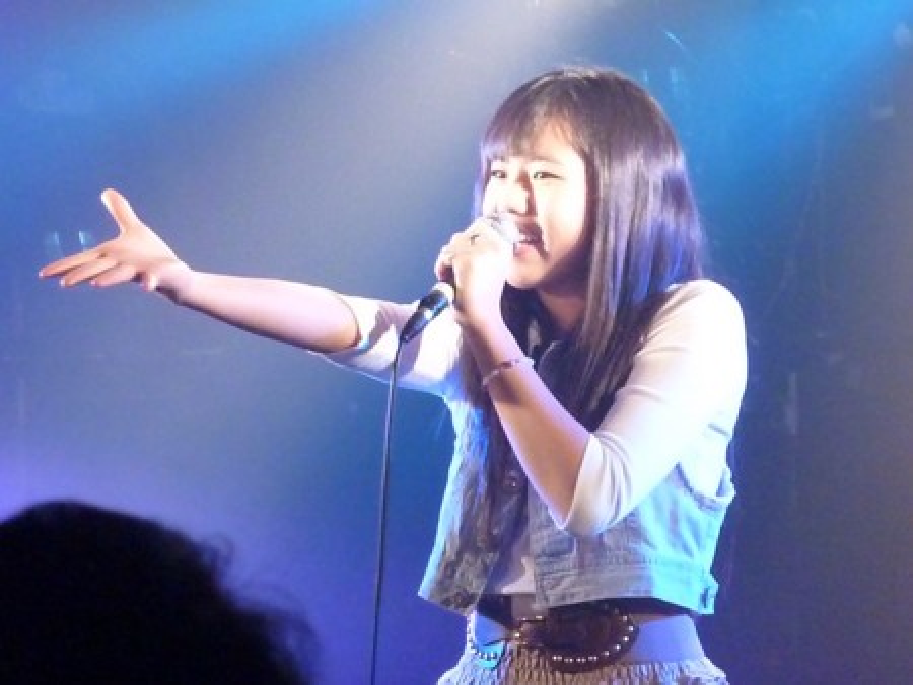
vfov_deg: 7.6
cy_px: 342
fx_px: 5172
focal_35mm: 196
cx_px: 456
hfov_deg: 10.1
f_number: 4.5
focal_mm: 32.1
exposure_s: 1/40
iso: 3200
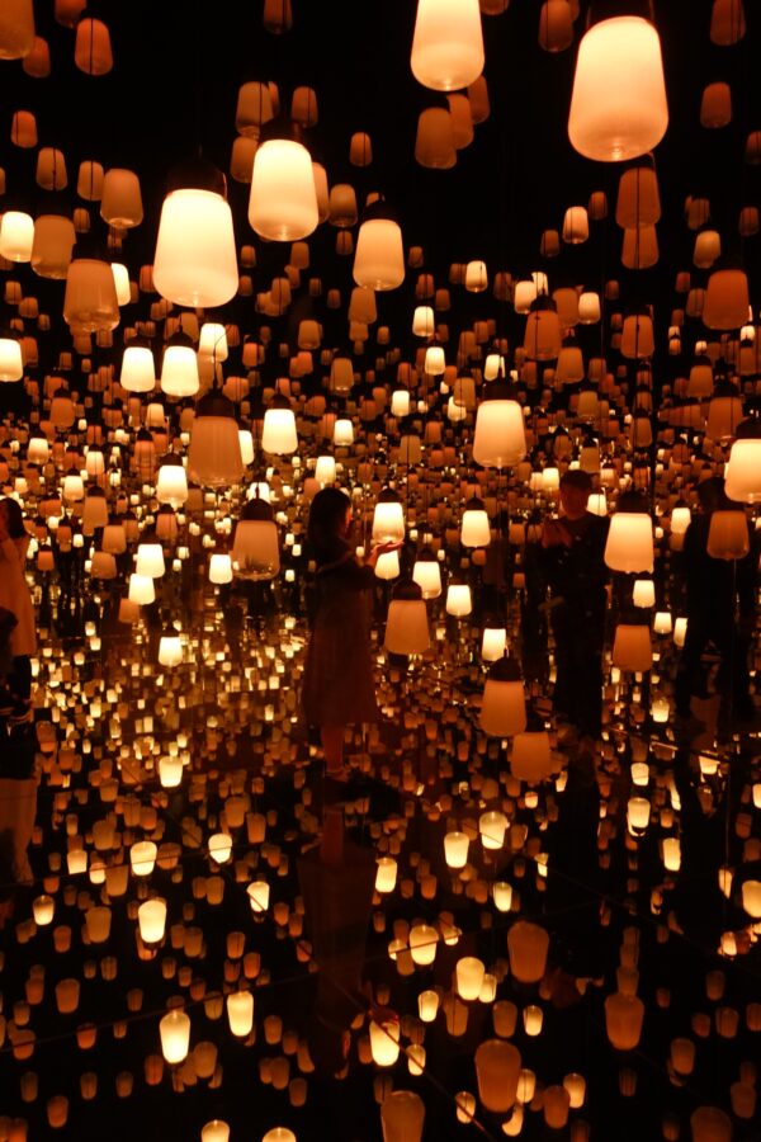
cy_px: 571
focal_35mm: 28
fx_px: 888
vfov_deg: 65.5
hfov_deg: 46.4
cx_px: 380
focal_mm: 10.4
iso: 500
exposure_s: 1/30
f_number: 1.8
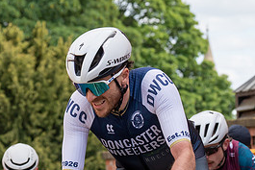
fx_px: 1793
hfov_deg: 8.1
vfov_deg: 5.4
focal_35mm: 253
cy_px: 22
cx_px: 177
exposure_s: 1/1000
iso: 400
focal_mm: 70
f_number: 5
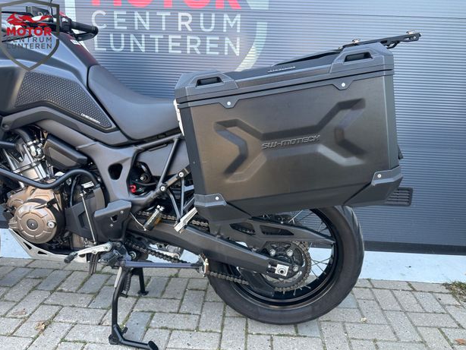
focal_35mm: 25
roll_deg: -2.1
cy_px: 181
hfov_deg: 69.3
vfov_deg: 54.9
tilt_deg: -12.8
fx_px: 337
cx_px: 241
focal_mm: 6.86
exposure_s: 1/121
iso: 64
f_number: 1.78
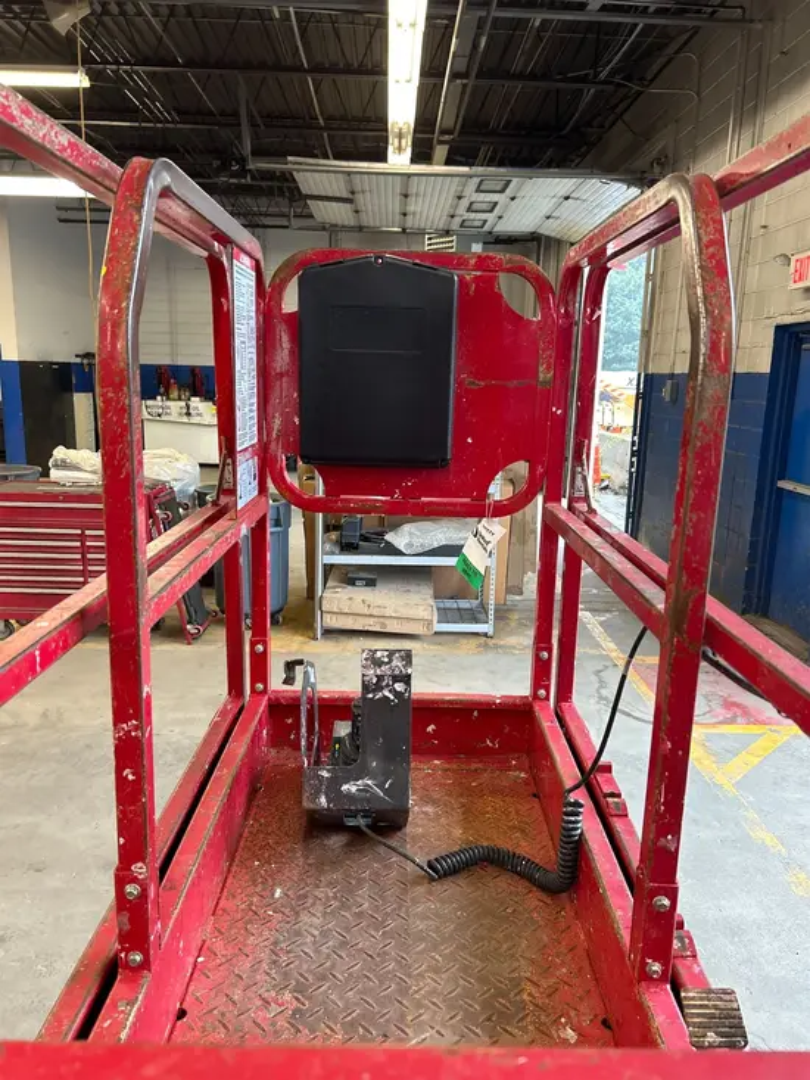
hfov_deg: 53.1
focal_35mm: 26
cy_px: 540
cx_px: 405
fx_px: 811
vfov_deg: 67.3
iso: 160
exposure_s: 1/42
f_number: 1.5
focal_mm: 5.7
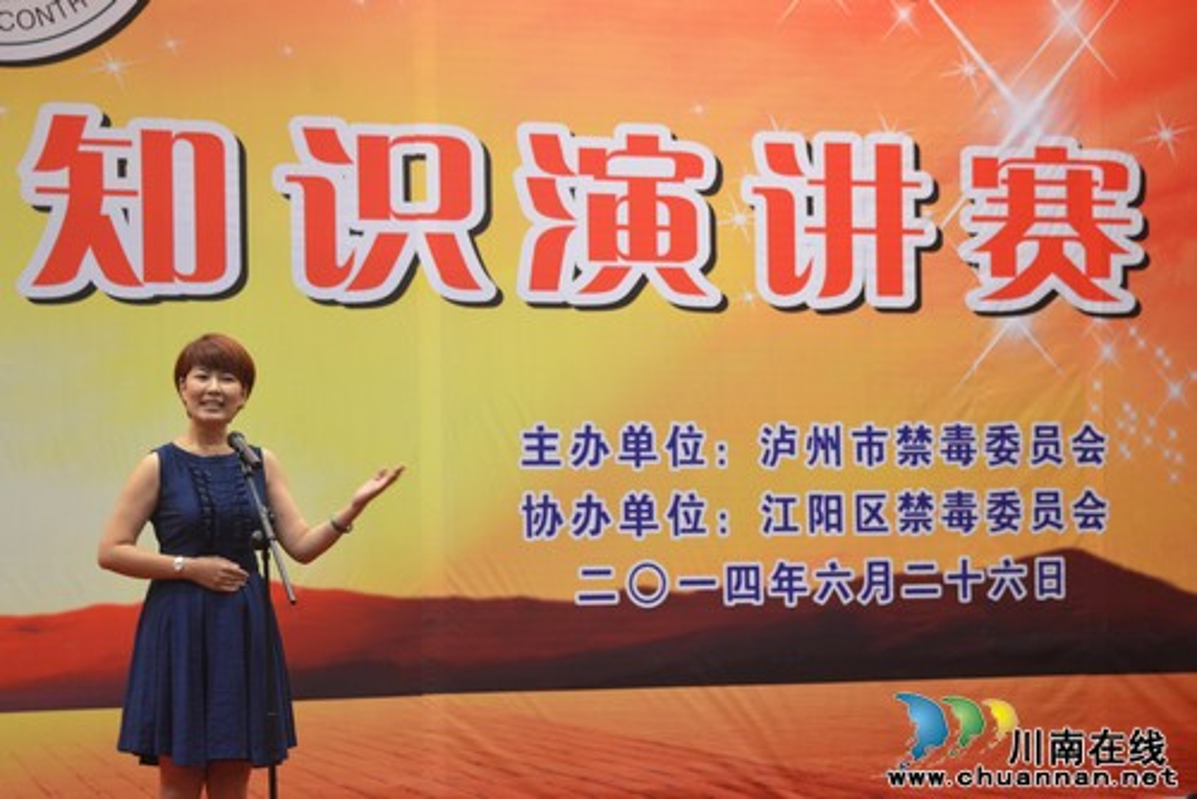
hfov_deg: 20.0
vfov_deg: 13.4
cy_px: 400
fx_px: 3393
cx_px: 598
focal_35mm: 102
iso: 800
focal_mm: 68
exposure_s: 1/30
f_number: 4.8
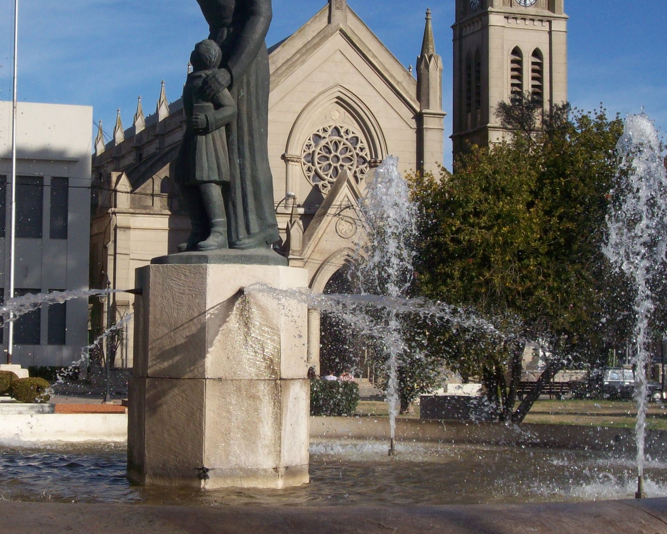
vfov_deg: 19.7
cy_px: 232
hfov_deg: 24.3
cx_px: 231
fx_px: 1540
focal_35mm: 78
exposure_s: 1/589
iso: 80
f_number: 6
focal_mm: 9.4
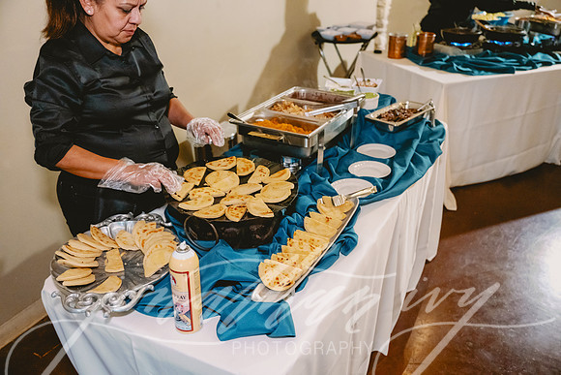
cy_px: 188
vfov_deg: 43.0
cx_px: 280
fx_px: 475
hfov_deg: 61.1
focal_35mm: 30
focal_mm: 30.5
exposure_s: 1/60
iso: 5000
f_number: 2.8
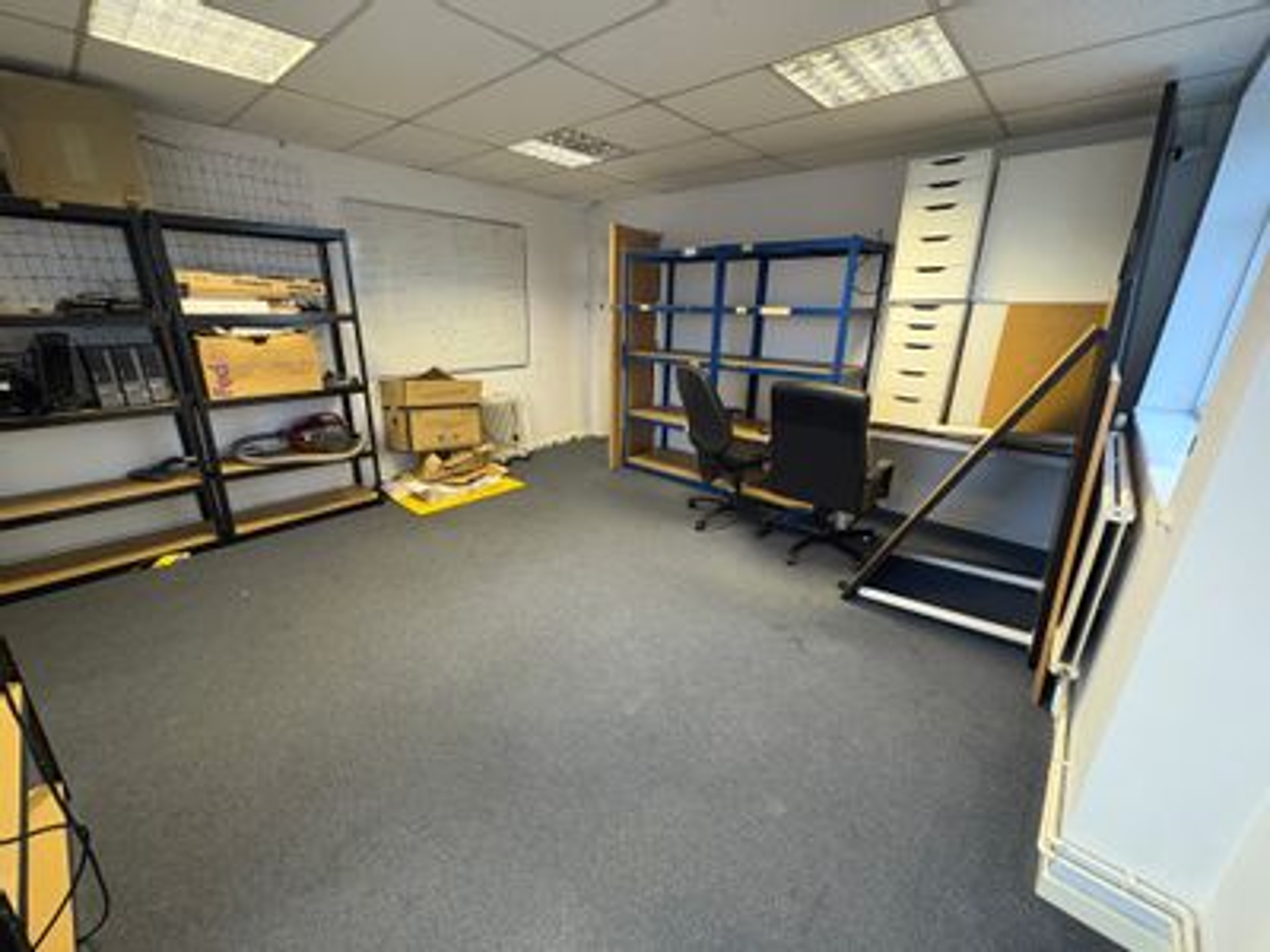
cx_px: 635
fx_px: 514
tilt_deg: -17.8
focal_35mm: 14
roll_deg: -0.7
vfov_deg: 85.7
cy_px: 476
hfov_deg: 102.1
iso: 400
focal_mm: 2.22
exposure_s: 1/50
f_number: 2.2
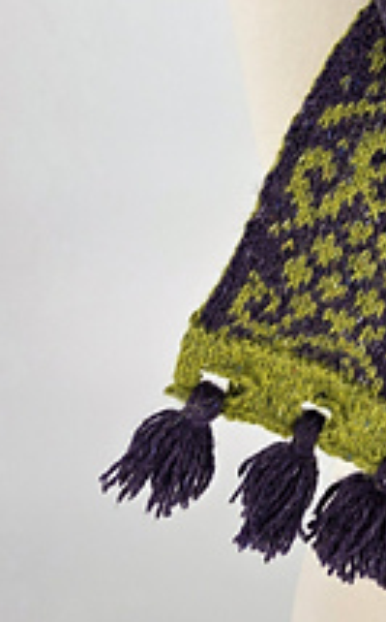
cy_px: -73
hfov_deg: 15.7
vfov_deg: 26.0
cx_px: 649
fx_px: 1234
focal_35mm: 73
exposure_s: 1/180
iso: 32
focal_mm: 6.3
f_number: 1.7
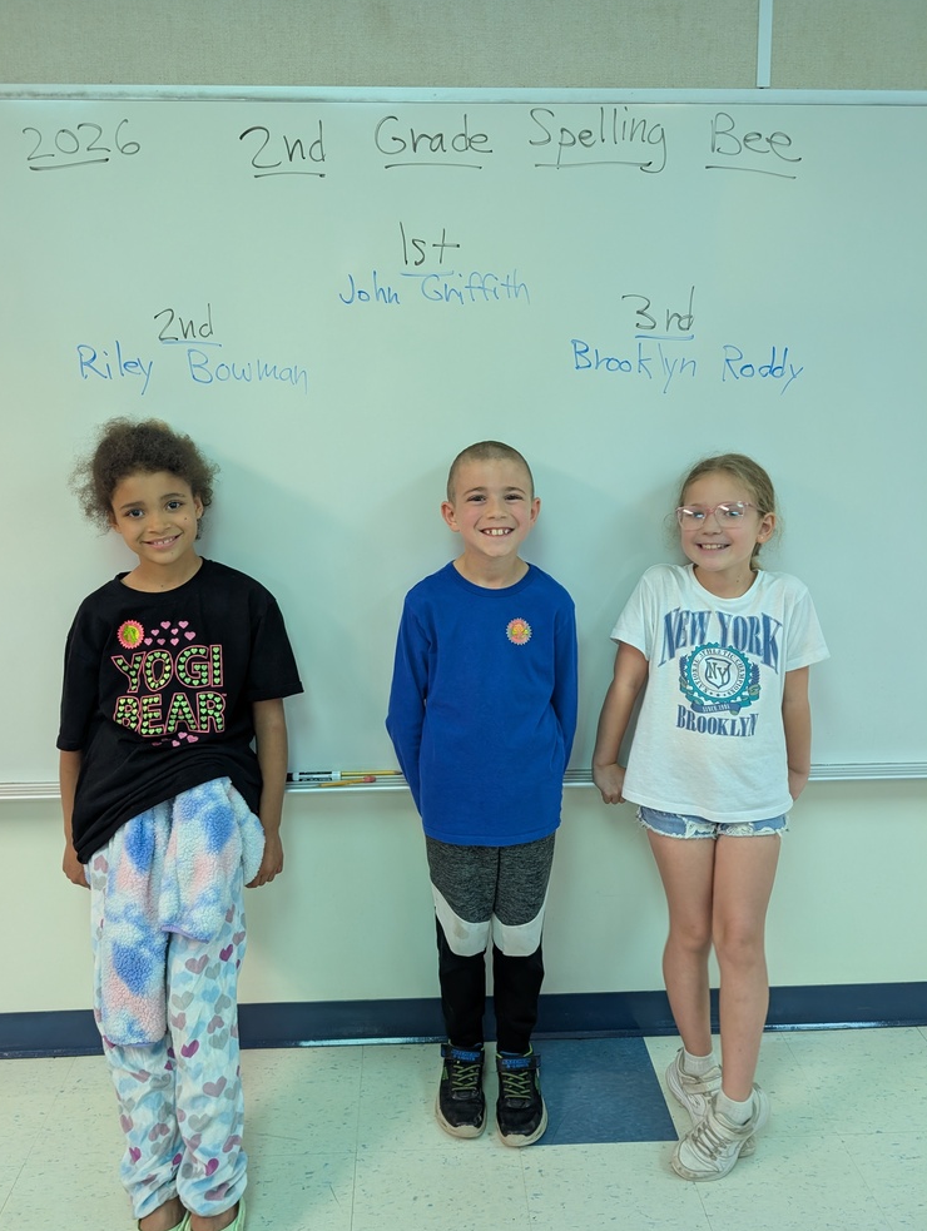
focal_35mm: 25
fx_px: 891
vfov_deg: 69.3
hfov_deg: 55.0
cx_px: 447
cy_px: 622
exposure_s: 1/30
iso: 152
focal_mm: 6.9
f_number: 1.68
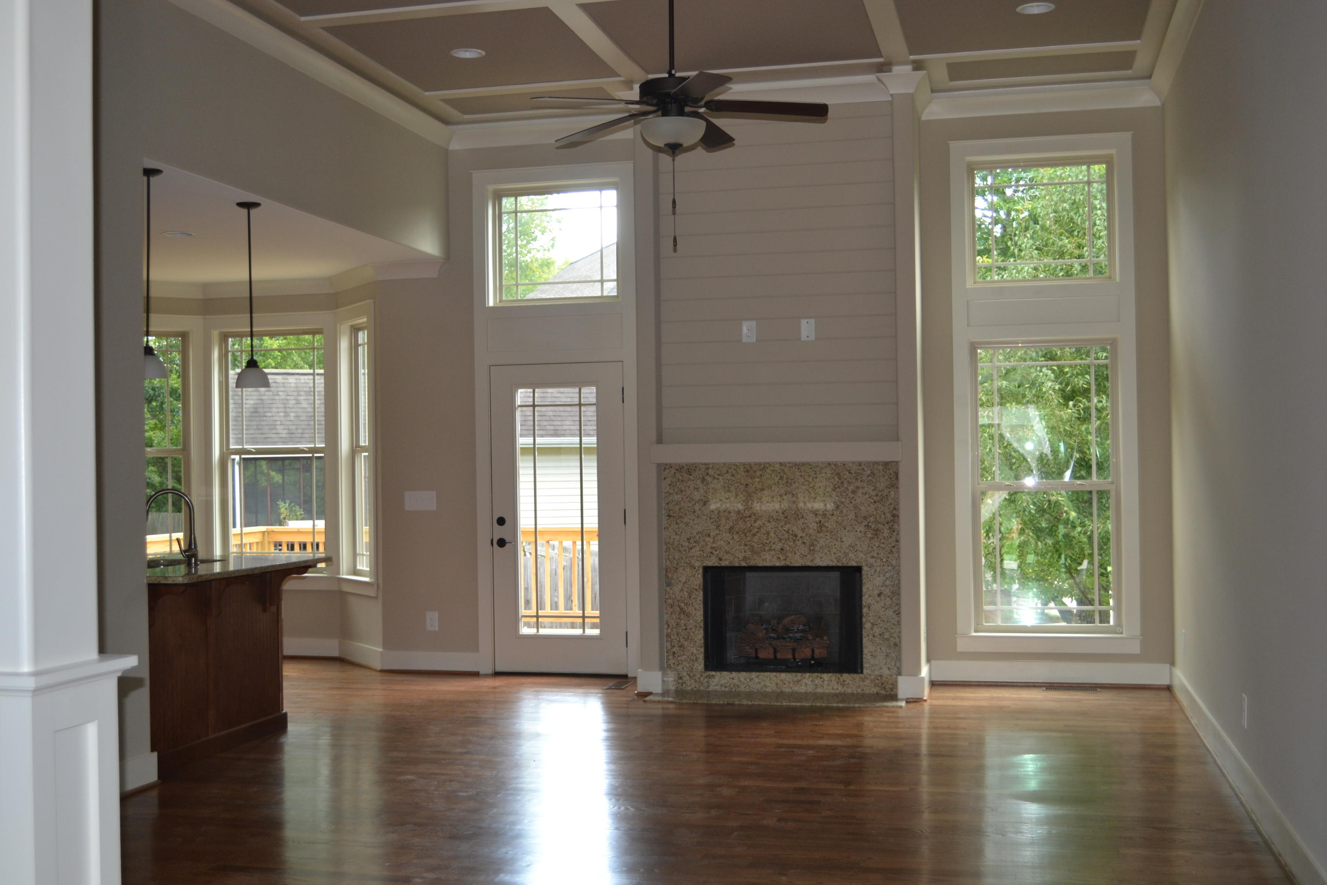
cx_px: 664
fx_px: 1437
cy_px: 442
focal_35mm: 39
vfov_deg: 34.2
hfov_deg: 49.6
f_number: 4.2
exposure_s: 1/80
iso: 400
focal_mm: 26
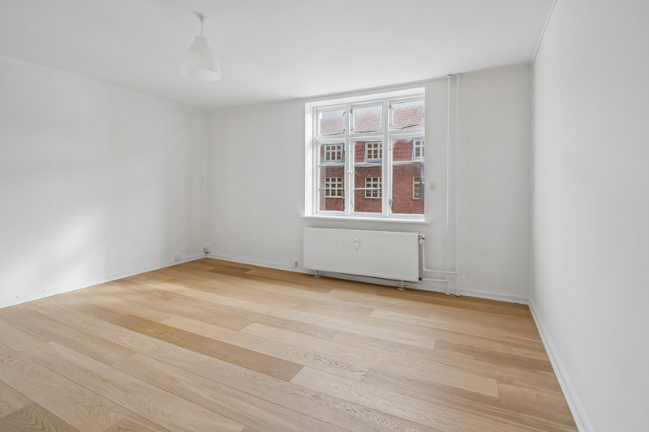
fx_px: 297
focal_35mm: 16
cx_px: 324
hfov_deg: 95.0
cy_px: 216
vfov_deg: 72.0
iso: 400
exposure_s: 1/80
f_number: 6.3
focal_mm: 16.5
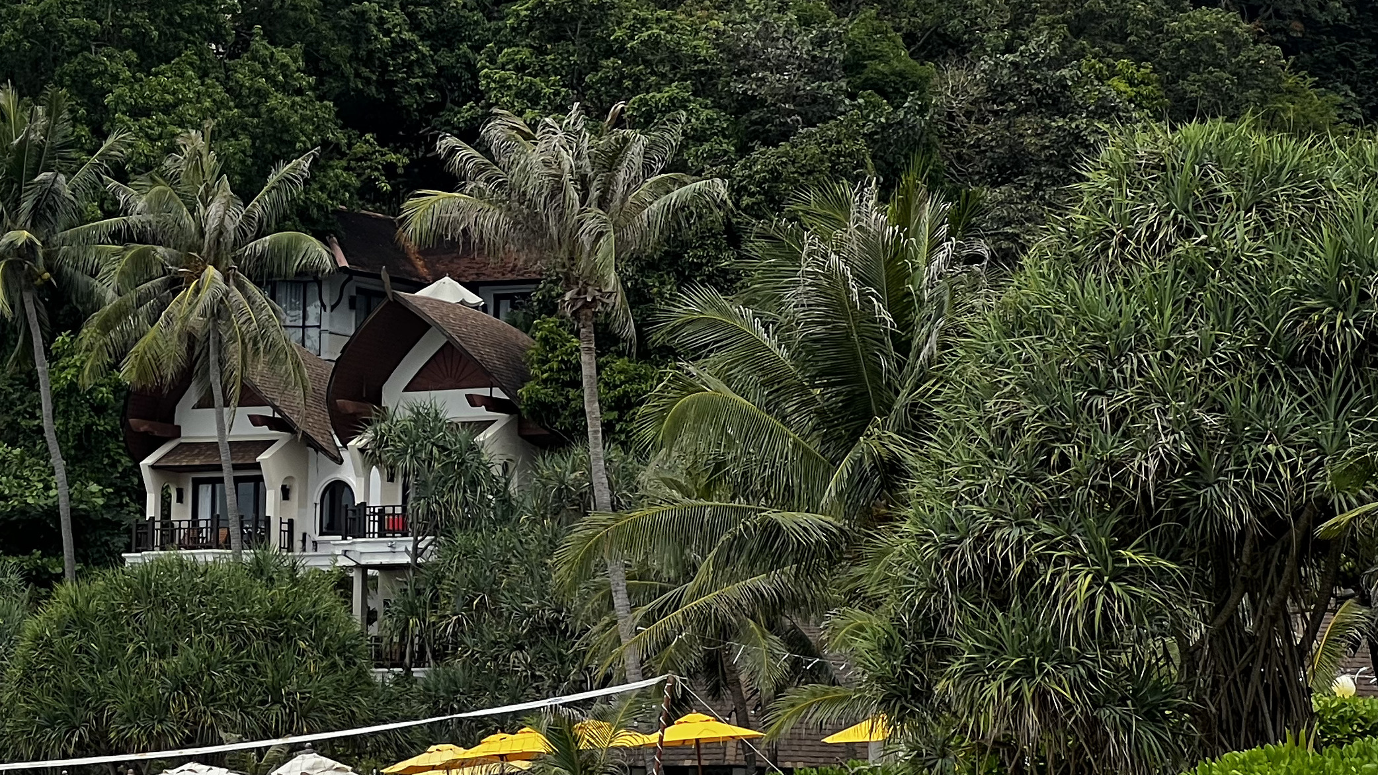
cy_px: 444
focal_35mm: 161
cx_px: 63
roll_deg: -1.5
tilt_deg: +5.4
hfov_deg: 13.2
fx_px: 5882
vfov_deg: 7.5
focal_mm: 9
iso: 32
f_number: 2.8
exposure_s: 1/896
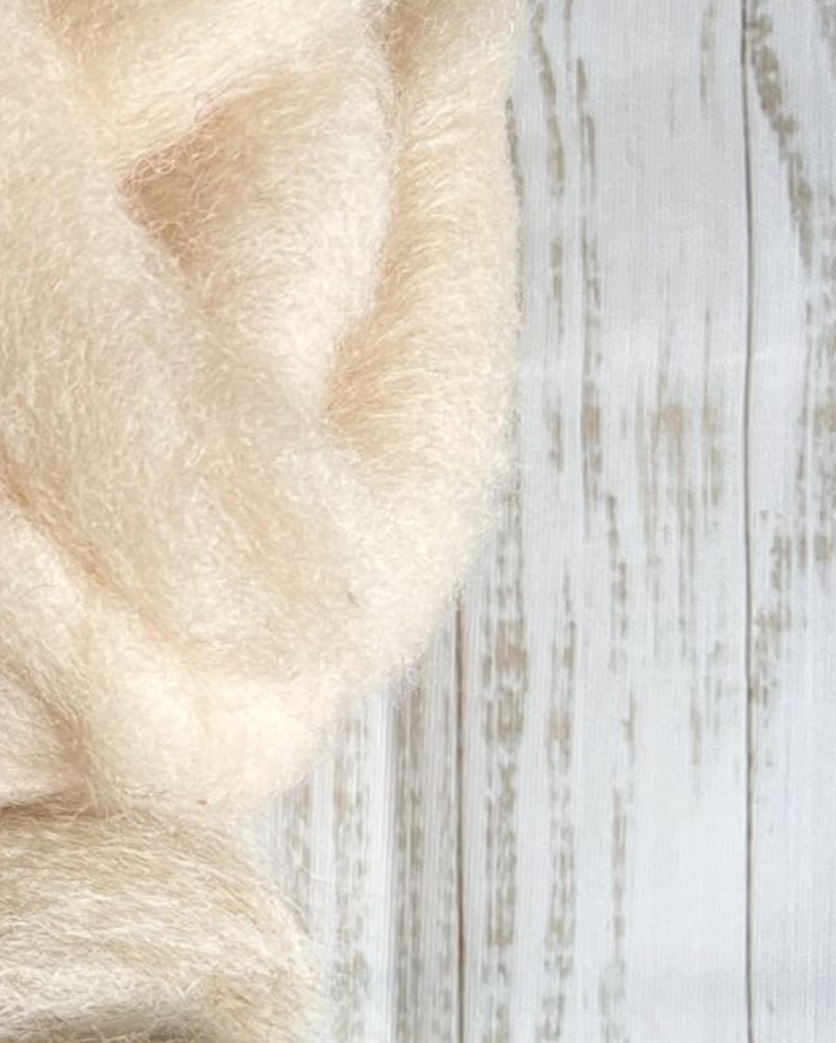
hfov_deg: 13.5
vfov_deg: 19.0
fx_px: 3122
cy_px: 409
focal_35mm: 101
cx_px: -719
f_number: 1.5
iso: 50
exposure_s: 1/100
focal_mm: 5.7
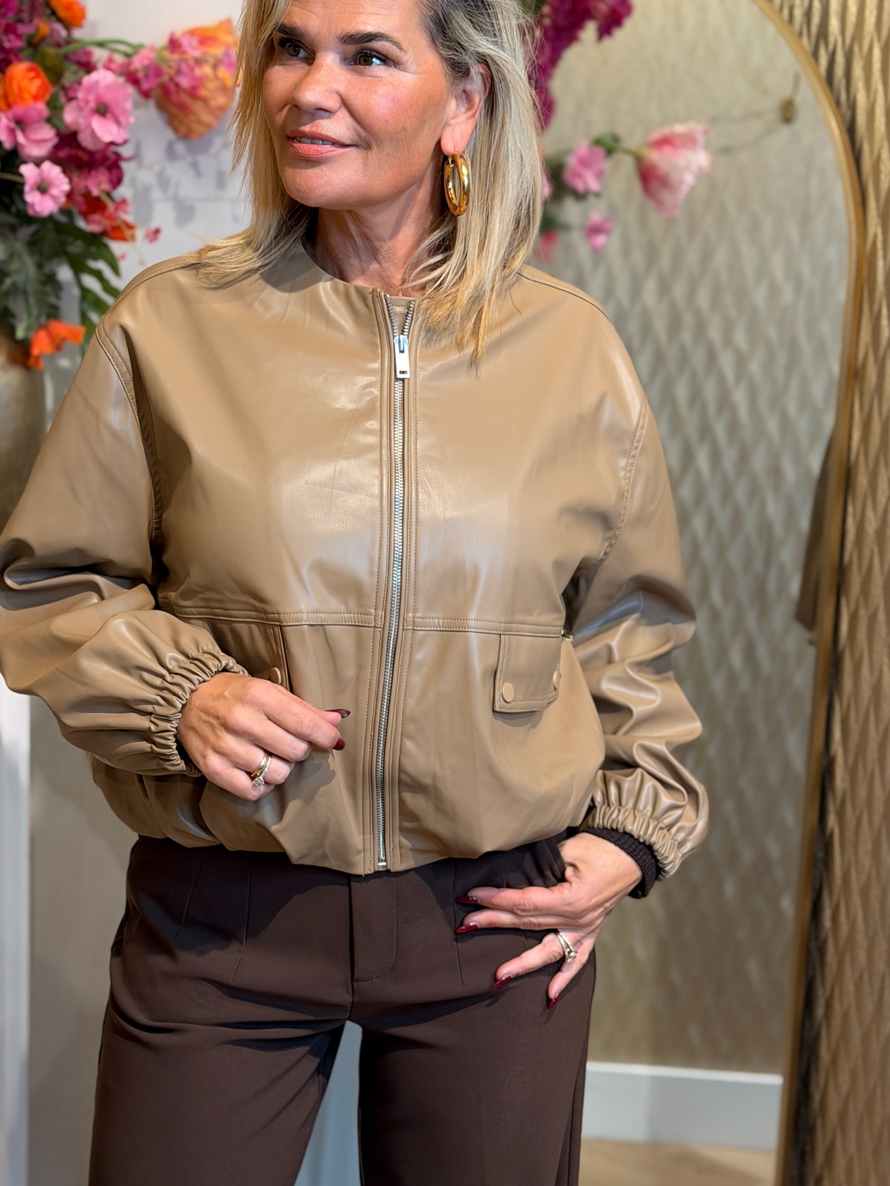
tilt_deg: -10.2
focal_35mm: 56
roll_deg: -1.9
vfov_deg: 34.3
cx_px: 394
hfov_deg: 26.1
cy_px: 539
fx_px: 1919
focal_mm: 6.76
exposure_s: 1/100
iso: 64
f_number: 1.78
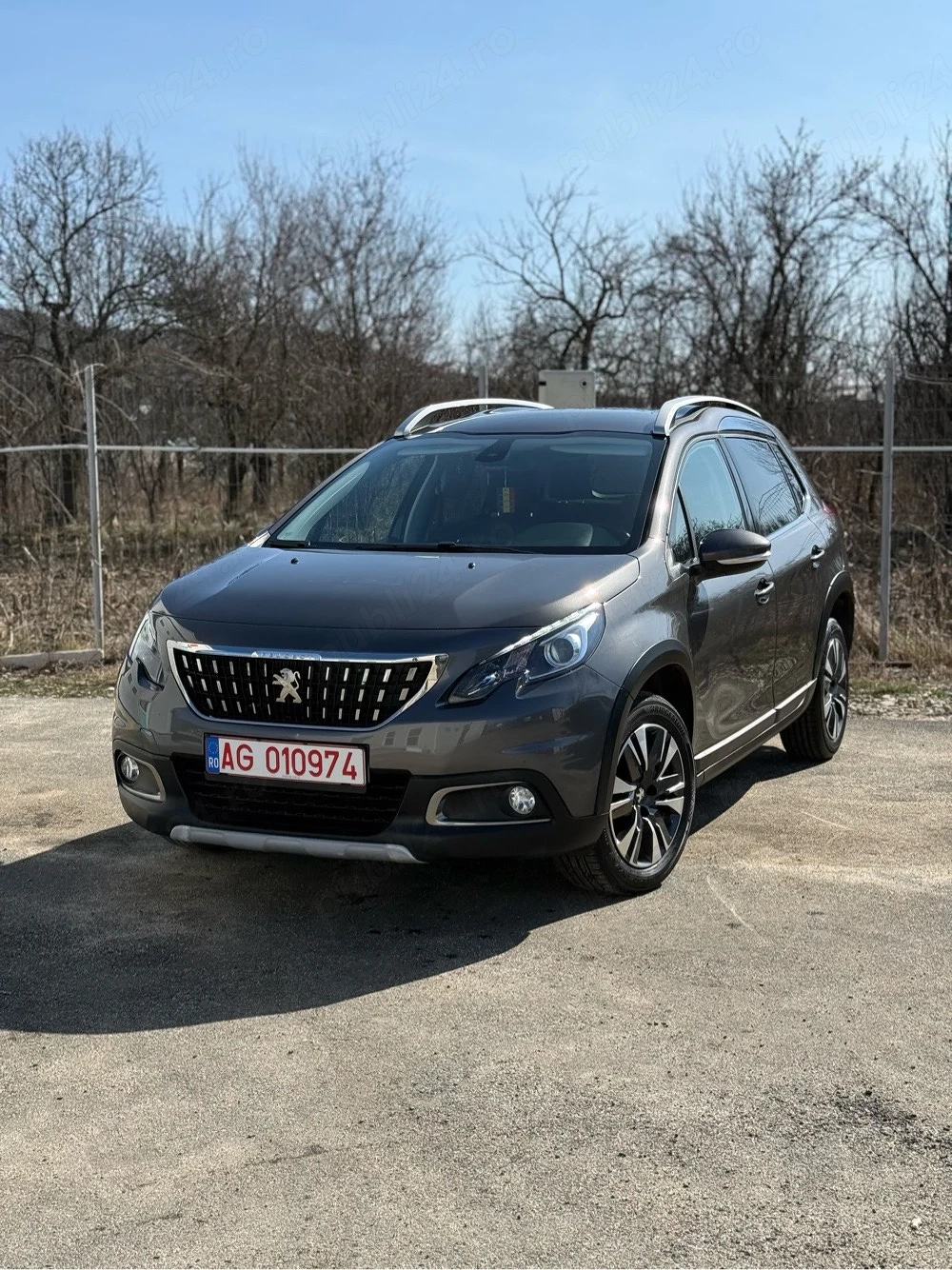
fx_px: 1761
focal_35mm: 48
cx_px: 476
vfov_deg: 39.7
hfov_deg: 30.3
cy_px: 635
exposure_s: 1/5587
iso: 80
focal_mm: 6.76
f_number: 1.78
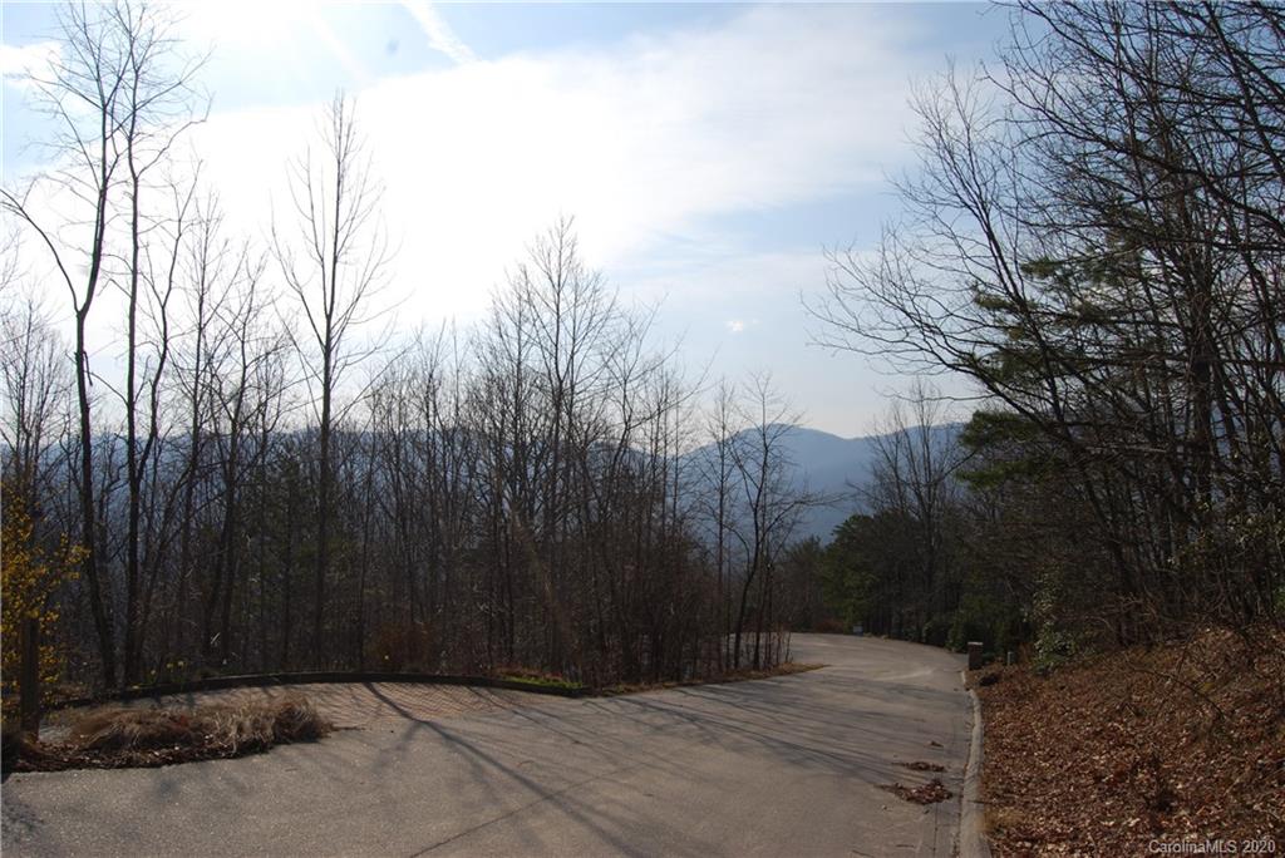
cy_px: 429
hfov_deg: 67.4
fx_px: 964
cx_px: 642
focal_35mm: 27
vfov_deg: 48.0
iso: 100
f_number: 11
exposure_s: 1/200
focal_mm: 18
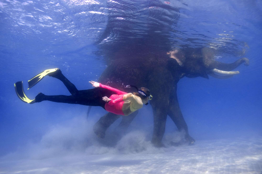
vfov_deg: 50.4
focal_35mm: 26
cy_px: 87
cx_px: 131
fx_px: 186
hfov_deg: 70.4
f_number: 4.5
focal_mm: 17
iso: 100
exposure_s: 1/200
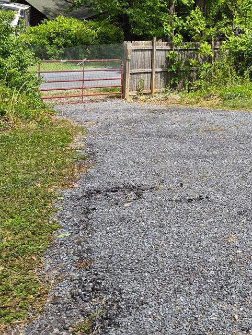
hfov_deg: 26.2
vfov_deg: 34.8
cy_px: 141
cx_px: 197
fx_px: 534
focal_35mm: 55
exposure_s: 1/4304
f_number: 1.8
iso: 80
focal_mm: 5.4
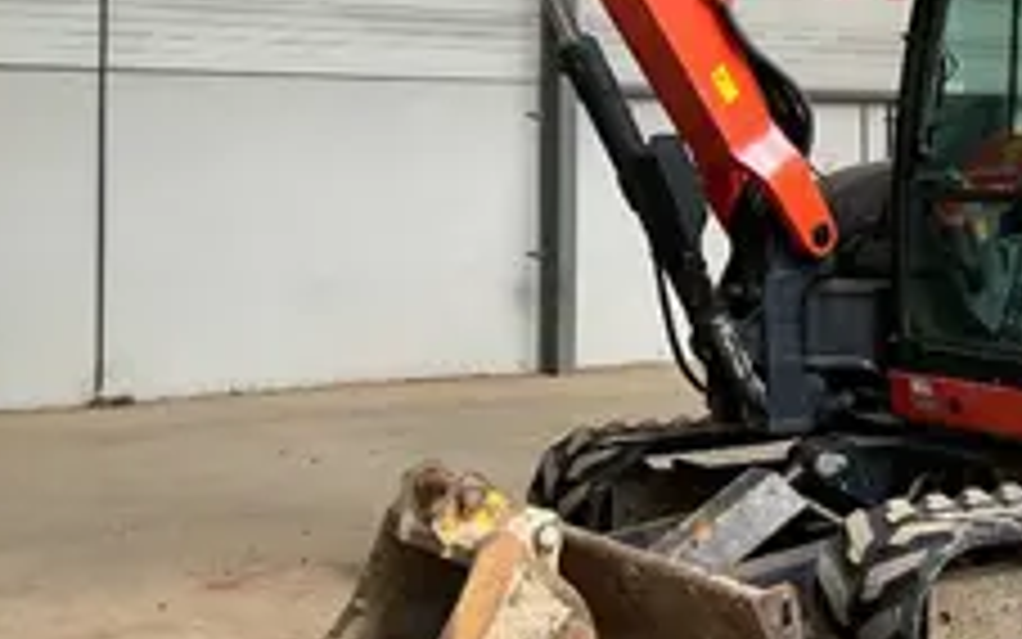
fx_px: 1811
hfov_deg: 31.5
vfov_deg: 19.8
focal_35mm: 65
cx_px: 585
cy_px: 144
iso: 64
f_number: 1.8
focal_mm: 3
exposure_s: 1/72
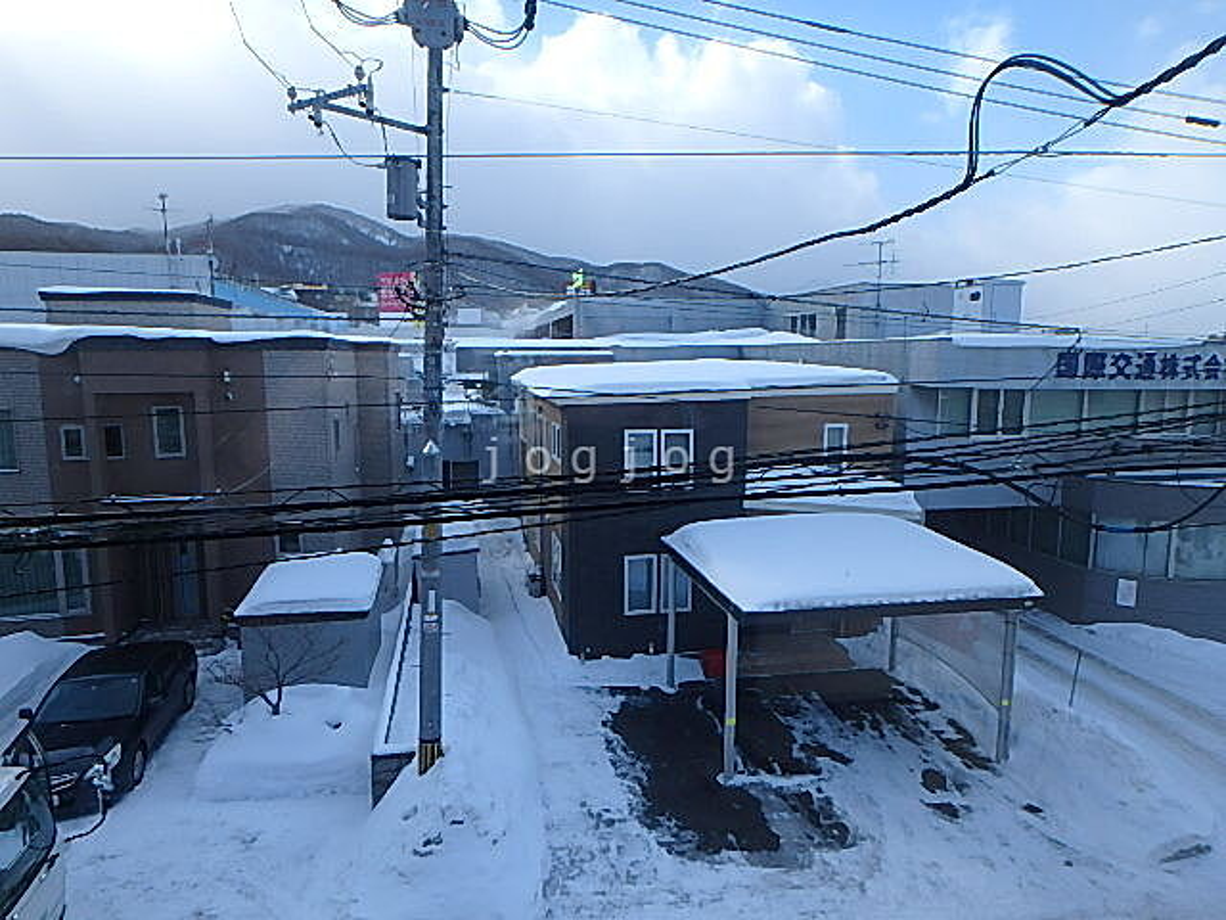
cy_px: 460
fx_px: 744
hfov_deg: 79.0
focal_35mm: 21
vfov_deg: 63.4
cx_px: 613
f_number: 3.5
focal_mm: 3.7
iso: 125
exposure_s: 1/800
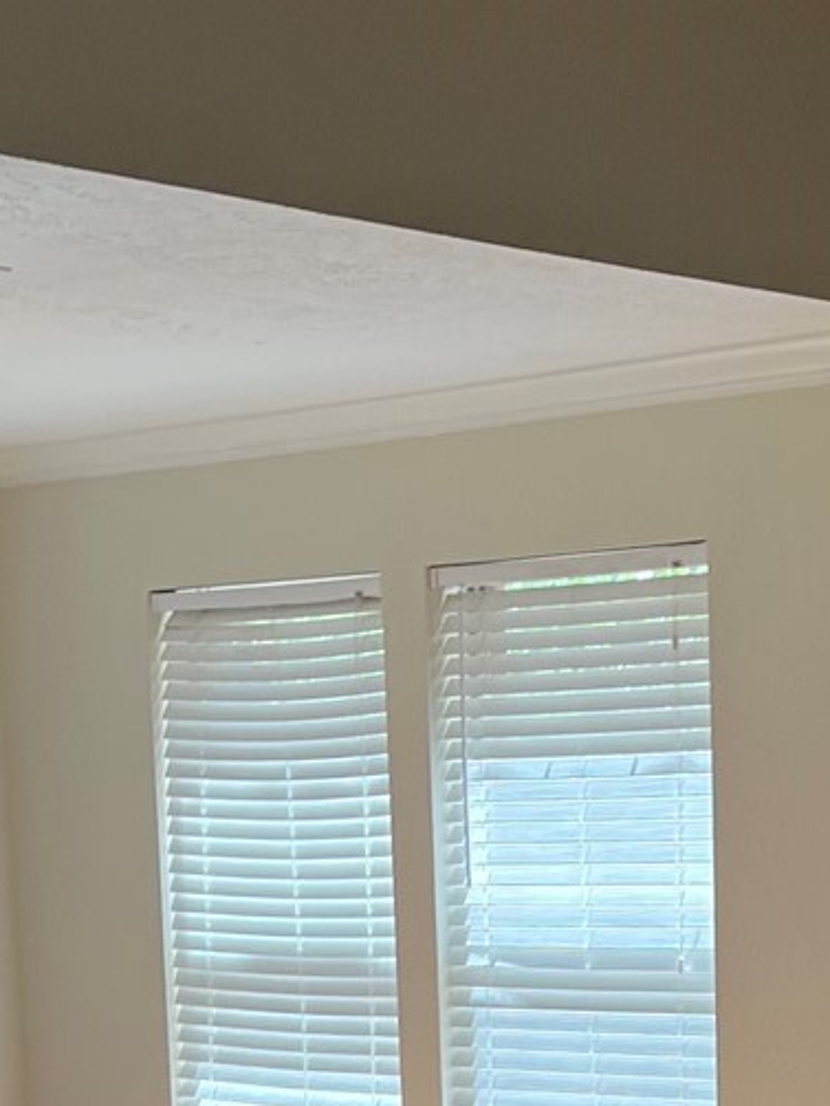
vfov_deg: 17.0
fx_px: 3386
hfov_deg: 13.8
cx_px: 850
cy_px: 1608
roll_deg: +0.5
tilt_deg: -11.5
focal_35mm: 106
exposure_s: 1/129
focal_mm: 5.1
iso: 50
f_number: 1.6
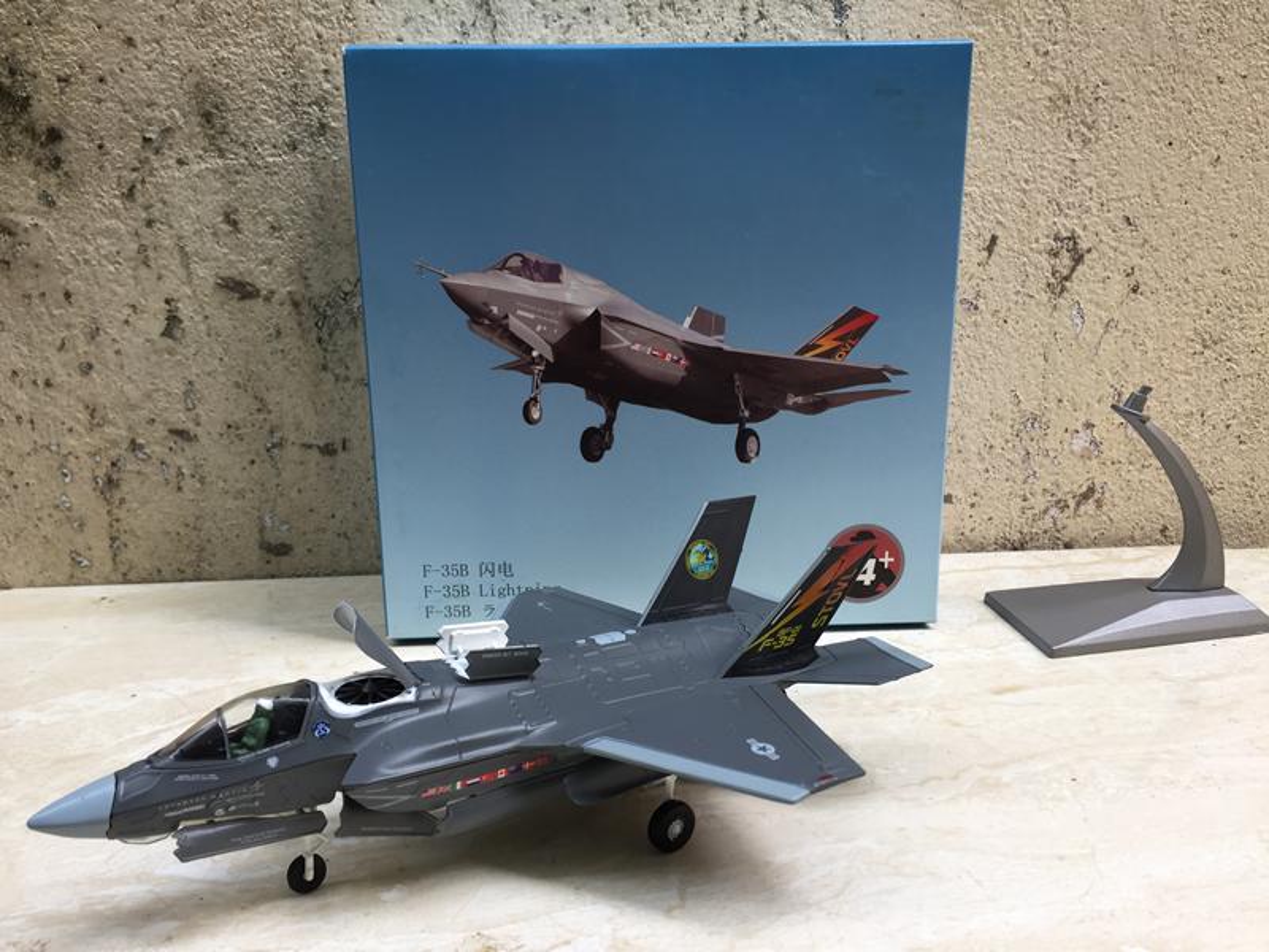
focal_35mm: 29
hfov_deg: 61.7
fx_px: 1063
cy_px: 476
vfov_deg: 48.2
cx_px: 634
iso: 32
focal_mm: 4.15
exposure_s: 1/104
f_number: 2.2
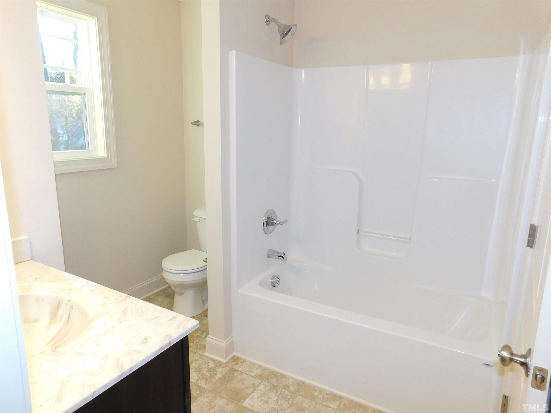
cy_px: 206
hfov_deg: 73.9
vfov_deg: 58.9
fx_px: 366
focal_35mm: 23
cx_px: 276
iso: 160
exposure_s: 1/30
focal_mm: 4
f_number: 3
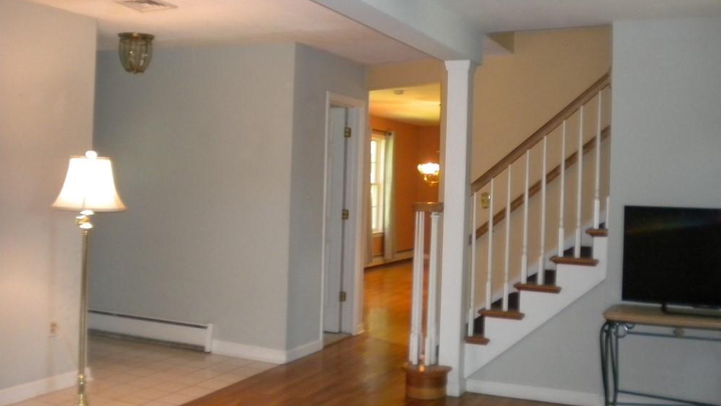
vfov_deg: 30.4
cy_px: 190
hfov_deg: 51.6
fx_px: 746
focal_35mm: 39
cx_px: 364
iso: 400
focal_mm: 6.3
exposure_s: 1/30
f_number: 3.1
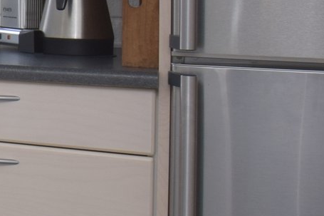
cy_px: -31
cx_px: -575
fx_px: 891
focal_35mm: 99
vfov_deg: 13.5
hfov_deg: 12.4
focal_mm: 10
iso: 200
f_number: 5.6
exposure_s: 1/13
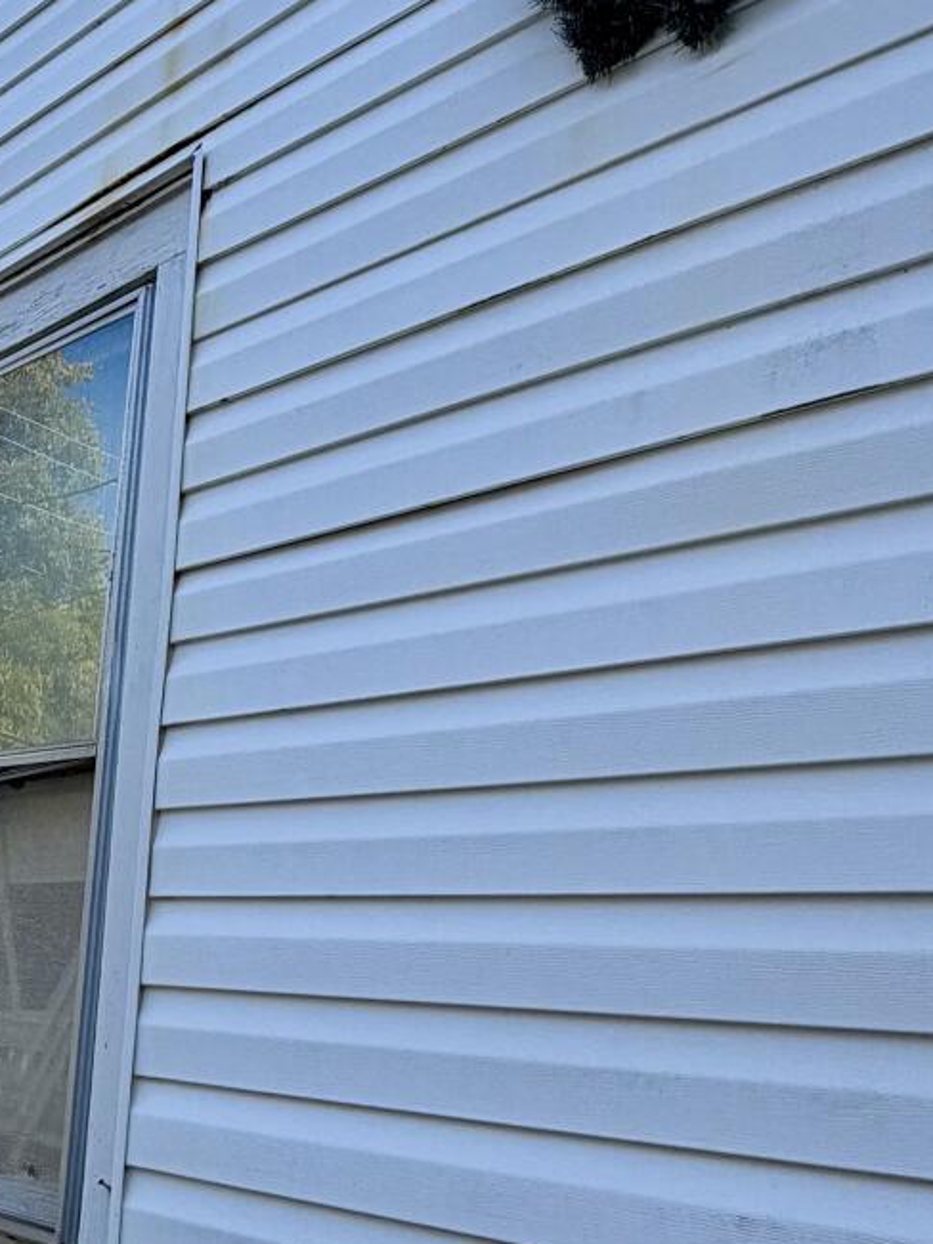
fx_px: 1546
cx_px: 29
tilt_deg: +12.1
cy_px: 734
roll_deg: -3.1
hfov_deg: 31.4
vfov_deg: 43.7
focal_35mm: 43
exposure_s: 1/451
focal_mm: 2.22
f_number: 2.2
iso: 64
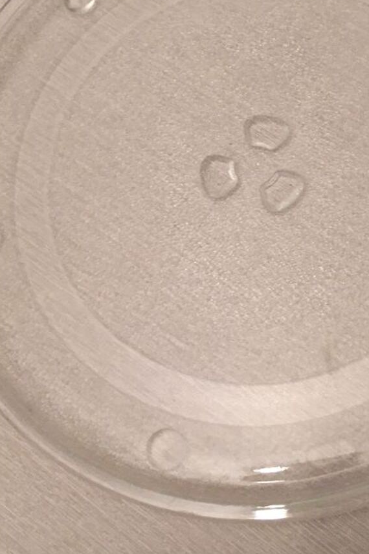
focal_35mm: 47
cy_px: 225
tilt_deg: -71.3
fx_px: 723
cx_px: 267
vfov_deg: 41.8
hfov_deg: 28.3
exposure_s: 1/25
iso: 200
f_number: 2.2
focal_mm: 4.15
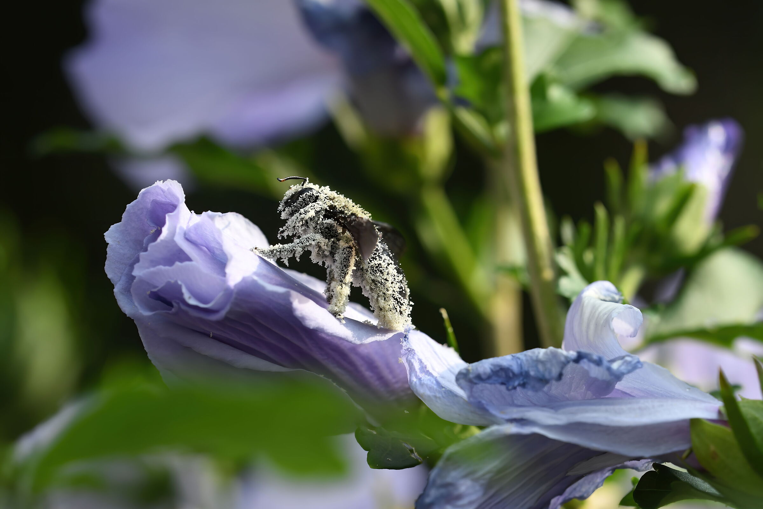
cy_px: 254
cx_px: 382
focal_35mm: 225
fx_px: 4768
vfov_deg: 6.1
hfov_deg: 9.1
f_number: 7.1
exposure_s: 1/320
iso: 250
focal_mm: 150
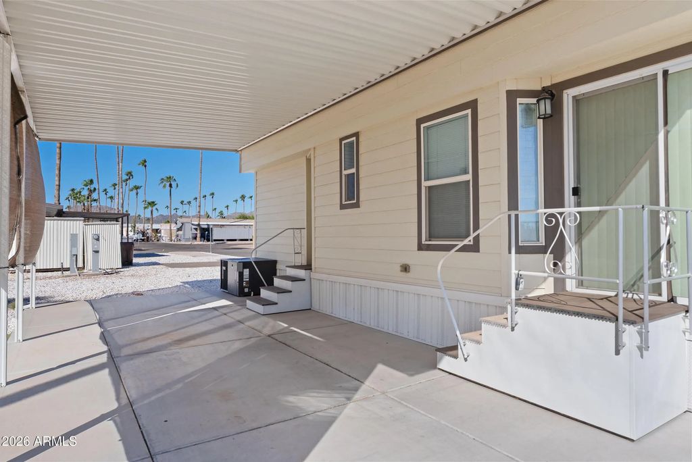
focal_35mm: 22
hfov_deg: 78.5
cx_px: 346
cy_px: 231
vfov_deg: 57.3
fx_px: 423
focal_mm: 22
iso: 200
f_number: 9
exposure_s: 1/125
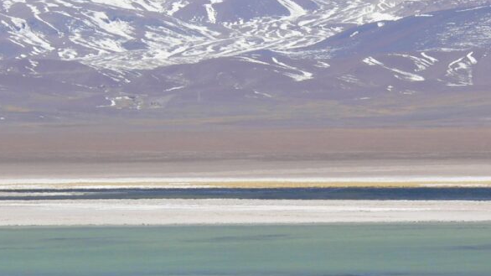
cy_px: 199
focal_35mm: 310
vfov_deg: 3.9
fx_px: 4034
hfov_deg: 7.0
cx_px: 303
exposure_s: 1/800
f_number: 6.5
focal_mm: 36.1
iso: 100
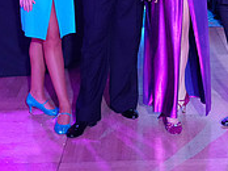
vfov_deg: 13.5
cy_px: -45
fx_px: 697
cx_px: 177
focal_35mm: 106
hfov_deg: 18.4
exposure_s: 1/500
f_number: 4
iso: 3200
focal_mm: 33
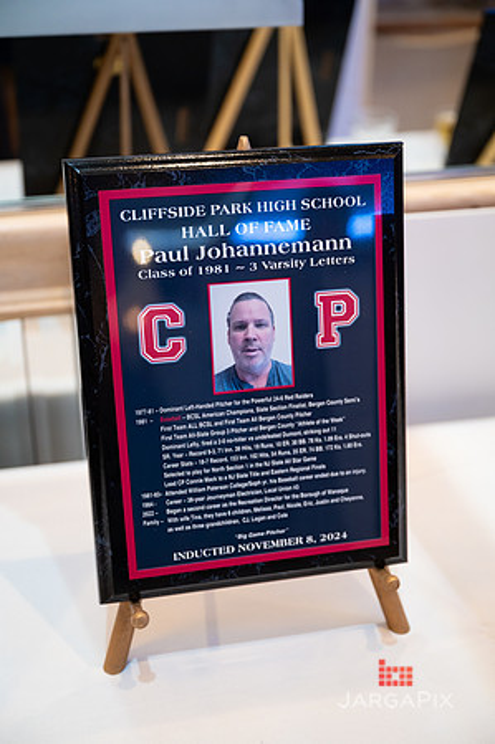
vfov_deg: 40.4
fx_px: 1013
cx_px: 248
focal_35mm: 49
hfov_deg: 27.5
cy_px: 372
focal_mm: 49
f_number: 3.2
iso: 1600
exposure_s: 1/200
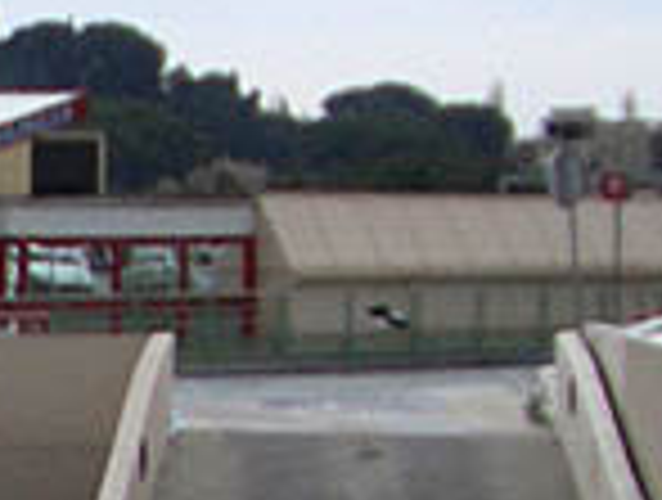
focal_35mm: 190
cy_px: 860
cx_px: -599
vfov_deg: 7.6
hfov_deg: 9.8
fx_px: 3642
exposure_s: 1/640
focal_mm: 5.8
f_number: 2.6
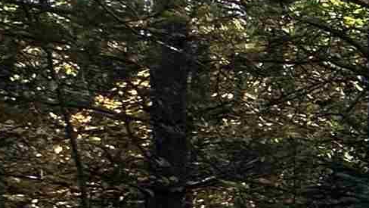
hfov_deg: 11.7
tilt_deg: +3.7
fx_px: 940
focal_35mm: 96
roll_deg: +1.1
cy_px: 162
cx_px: 1093
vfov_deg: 12.6
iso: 40
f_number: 2.2
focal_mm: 2.22
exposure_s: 1/988
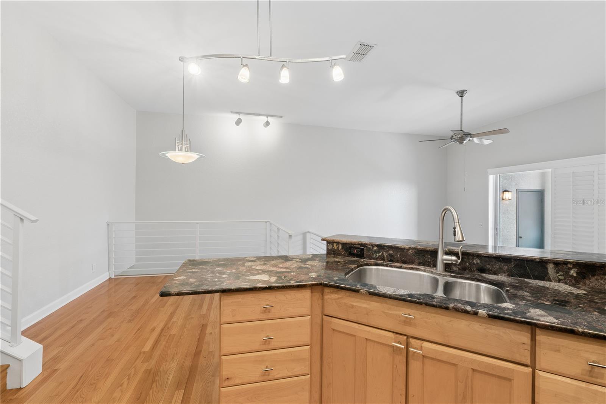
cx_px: 303
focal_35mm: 15
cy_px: 202
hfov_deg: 100.4
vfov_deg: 77.3
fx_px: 252
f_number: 8
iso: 160
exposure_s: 1/5
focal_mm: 10
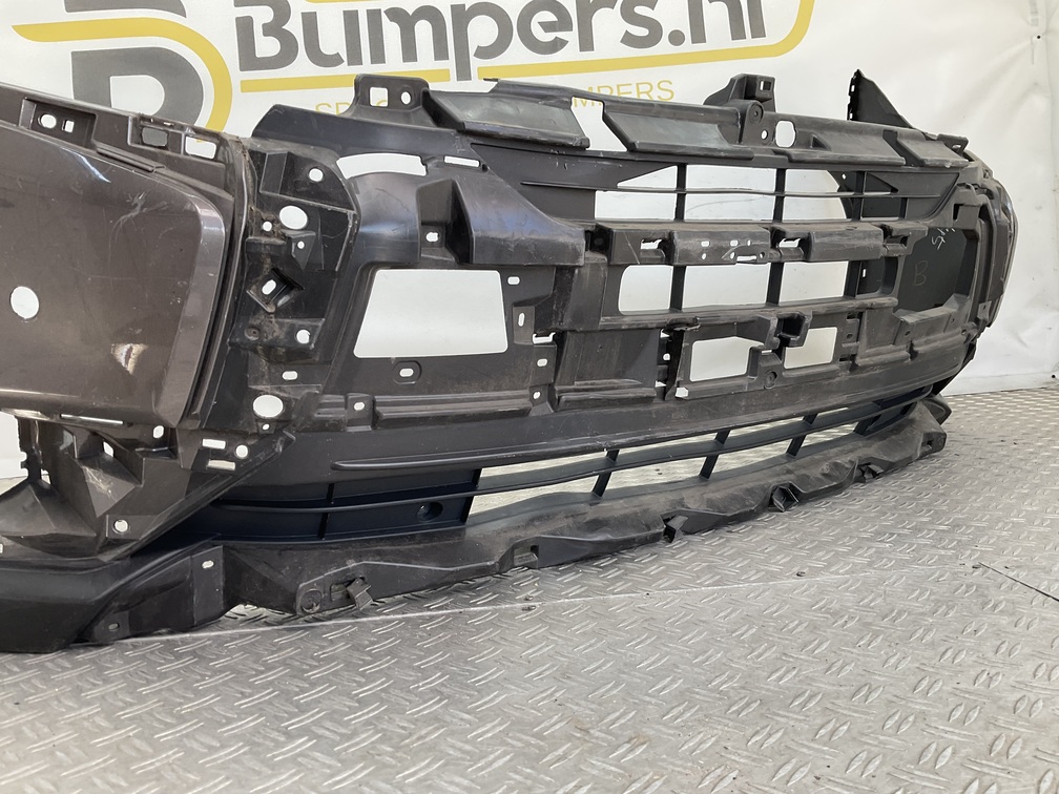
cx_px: 530
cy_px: 397
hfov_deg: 61.7
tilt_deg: -6.2
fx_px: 887
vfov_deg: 48.2
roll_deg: +4.2
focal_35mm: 29
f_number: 1.8
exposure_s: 1/100
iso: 25
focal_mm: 3
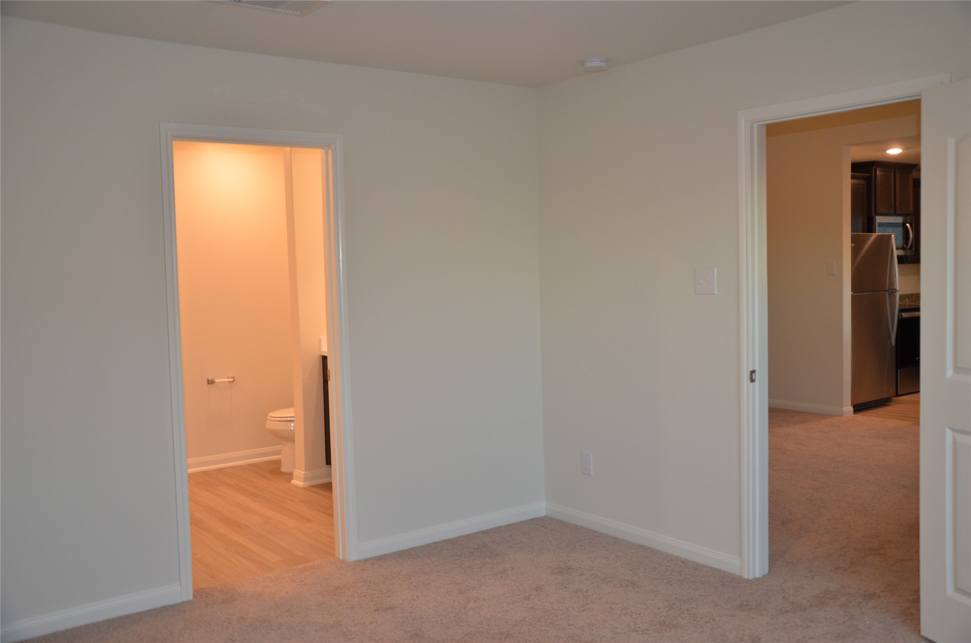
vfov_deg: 39.8
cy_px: 322
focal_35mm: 33
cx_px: 486
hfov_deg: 57.3
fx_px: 888
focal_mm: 22
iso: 560
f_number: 3.8
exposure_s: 1/60
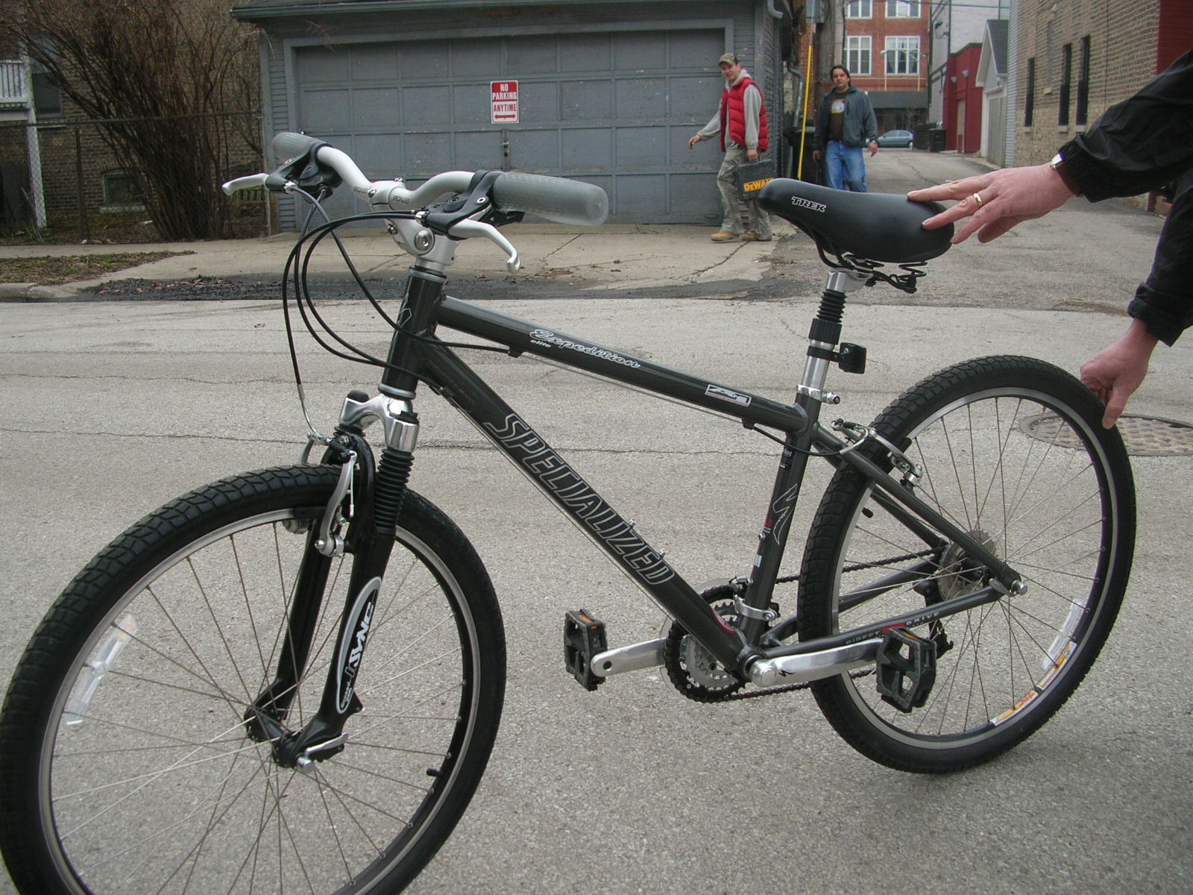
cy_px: 448
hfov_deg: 52.6
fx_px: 1206
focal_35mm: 35
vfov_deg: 40.7
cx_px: 596
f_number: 2.8
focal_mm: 5.8
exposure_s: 1/235
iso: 50
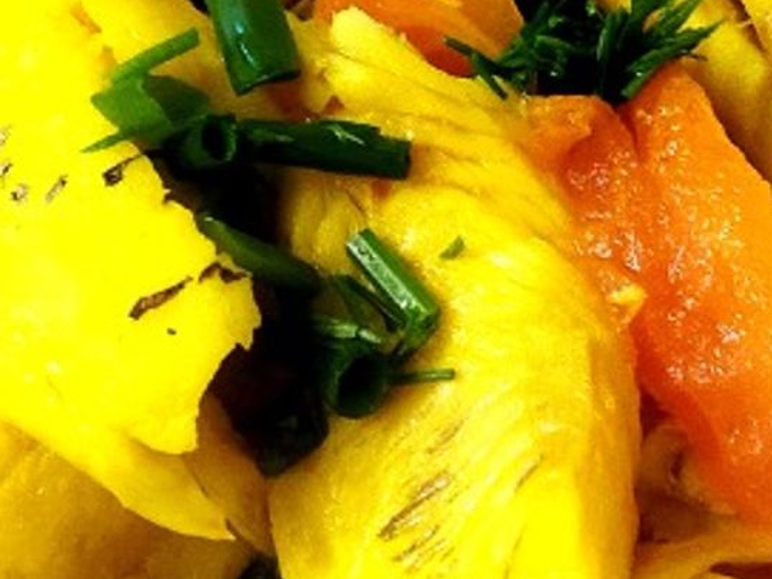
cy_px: -26
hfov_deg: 32.1
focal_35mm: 60
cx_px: 333
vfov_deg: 23.2
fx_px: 1338
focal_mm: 4.71
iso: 447
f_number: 1.79
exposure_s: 1/50
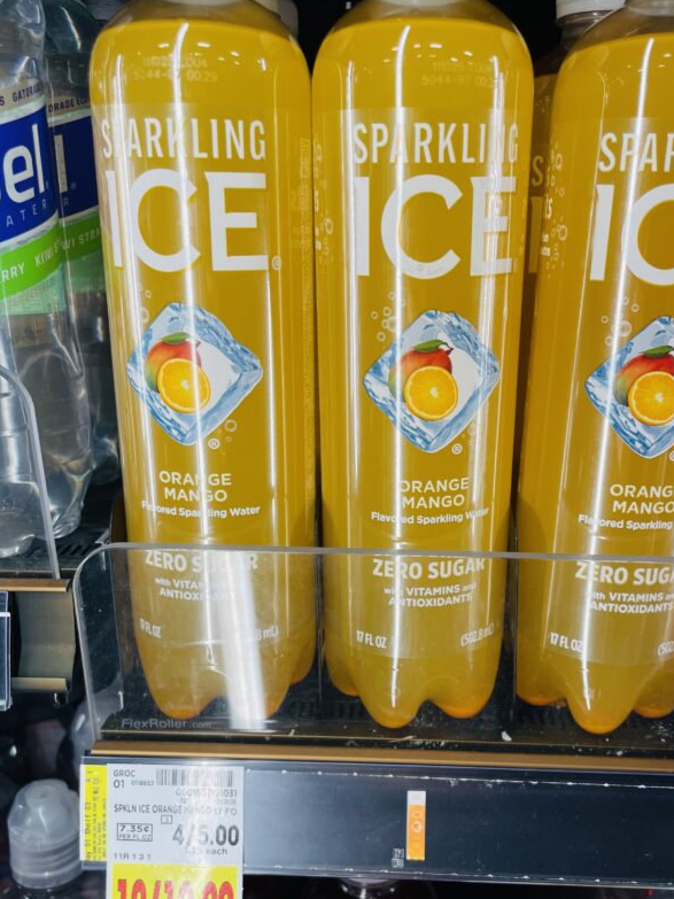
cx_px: 382
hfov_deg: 41.7
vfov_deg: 53.7
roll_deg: -0.8
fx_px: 883
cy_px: 528
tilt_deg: -10.9
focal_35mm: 34
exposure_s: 1/120
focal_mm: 4.2
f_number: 1.6
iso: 40
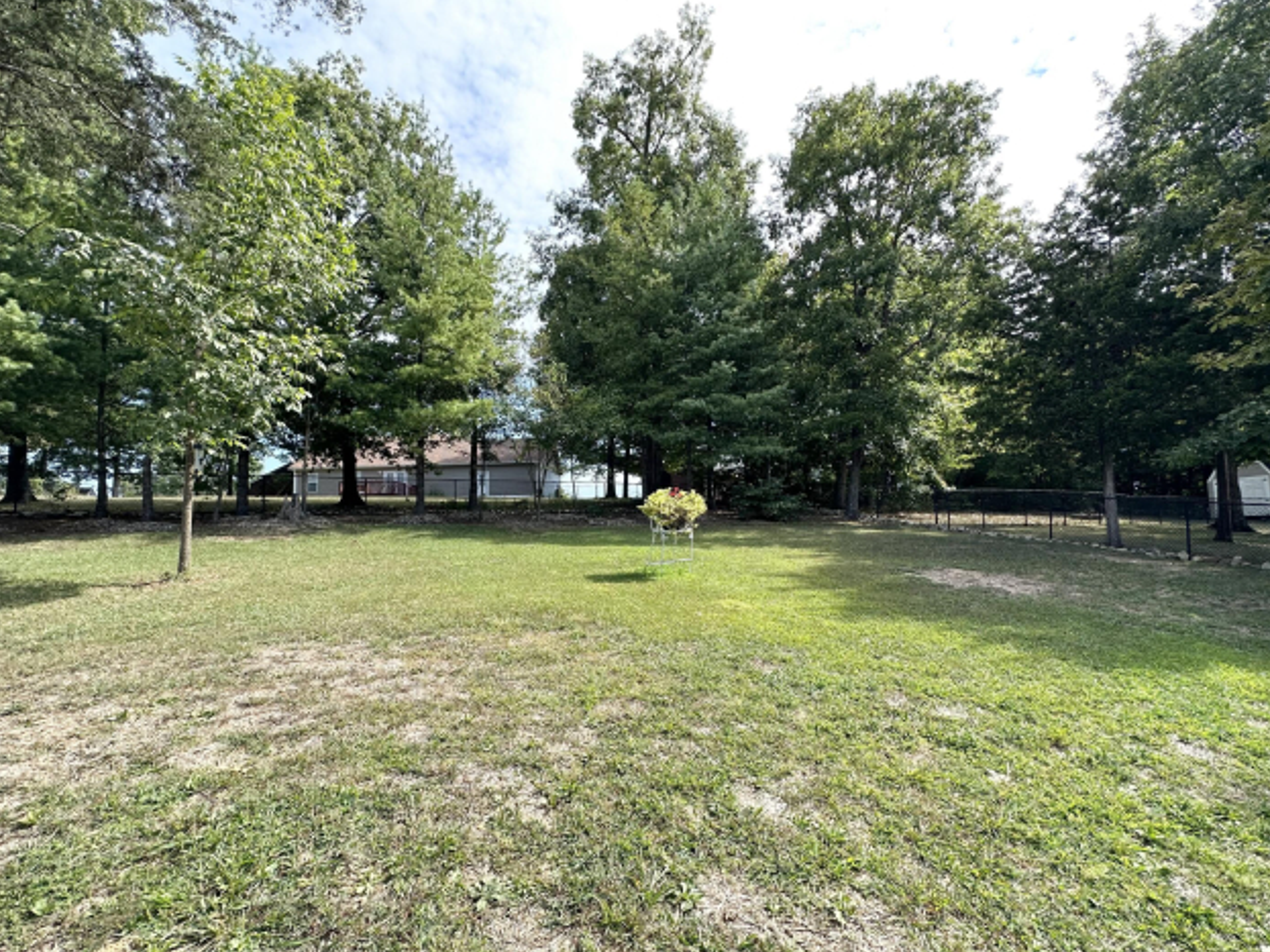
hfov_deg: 98.2
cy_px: 508
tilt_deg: +3.8
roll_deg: +0.8
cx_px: 625
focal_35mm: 15
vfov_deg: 81.6
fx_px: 550
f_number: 2.2
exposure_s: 1/578
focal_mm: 2.22
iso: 40
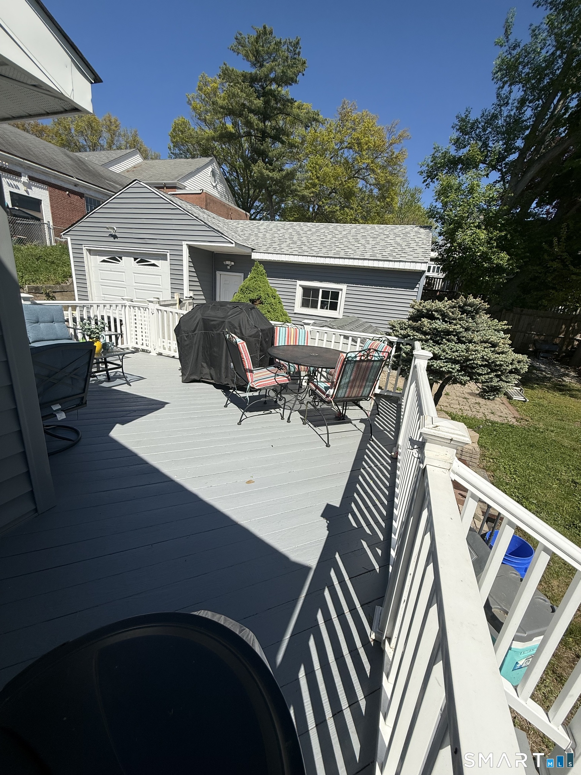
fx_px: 313
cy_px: 388
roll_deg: -6.0
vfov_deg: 102.1
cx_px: 290
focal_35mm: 14
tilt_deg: -17.5
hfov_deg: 85.7
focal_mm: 2.22
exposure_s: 1/2976
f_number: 2.2
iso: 50
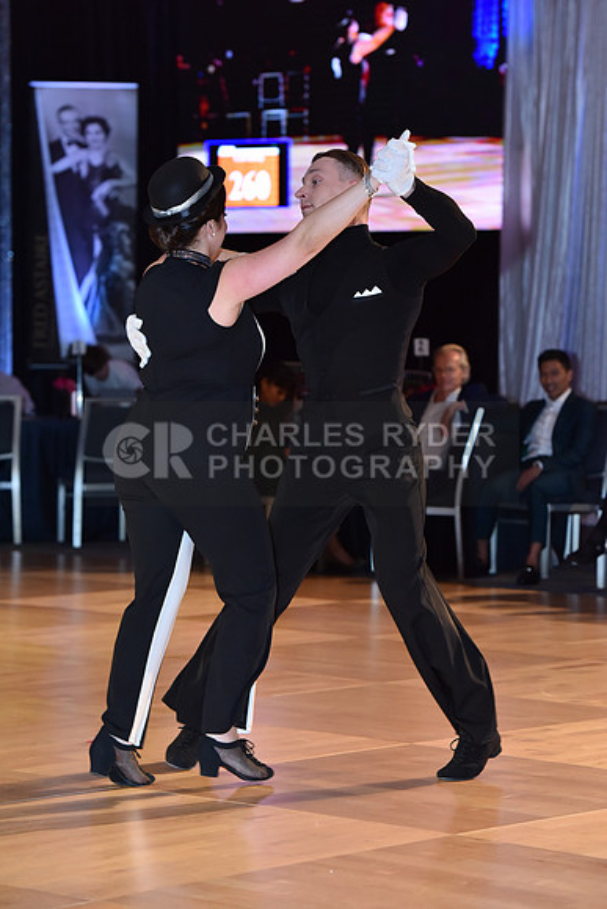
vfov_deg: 17.1
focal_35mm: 120
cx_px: 304
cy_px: 454
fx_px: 3033
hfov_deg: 11.4
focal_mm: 120
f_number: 5
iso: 2000
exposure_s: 1/250
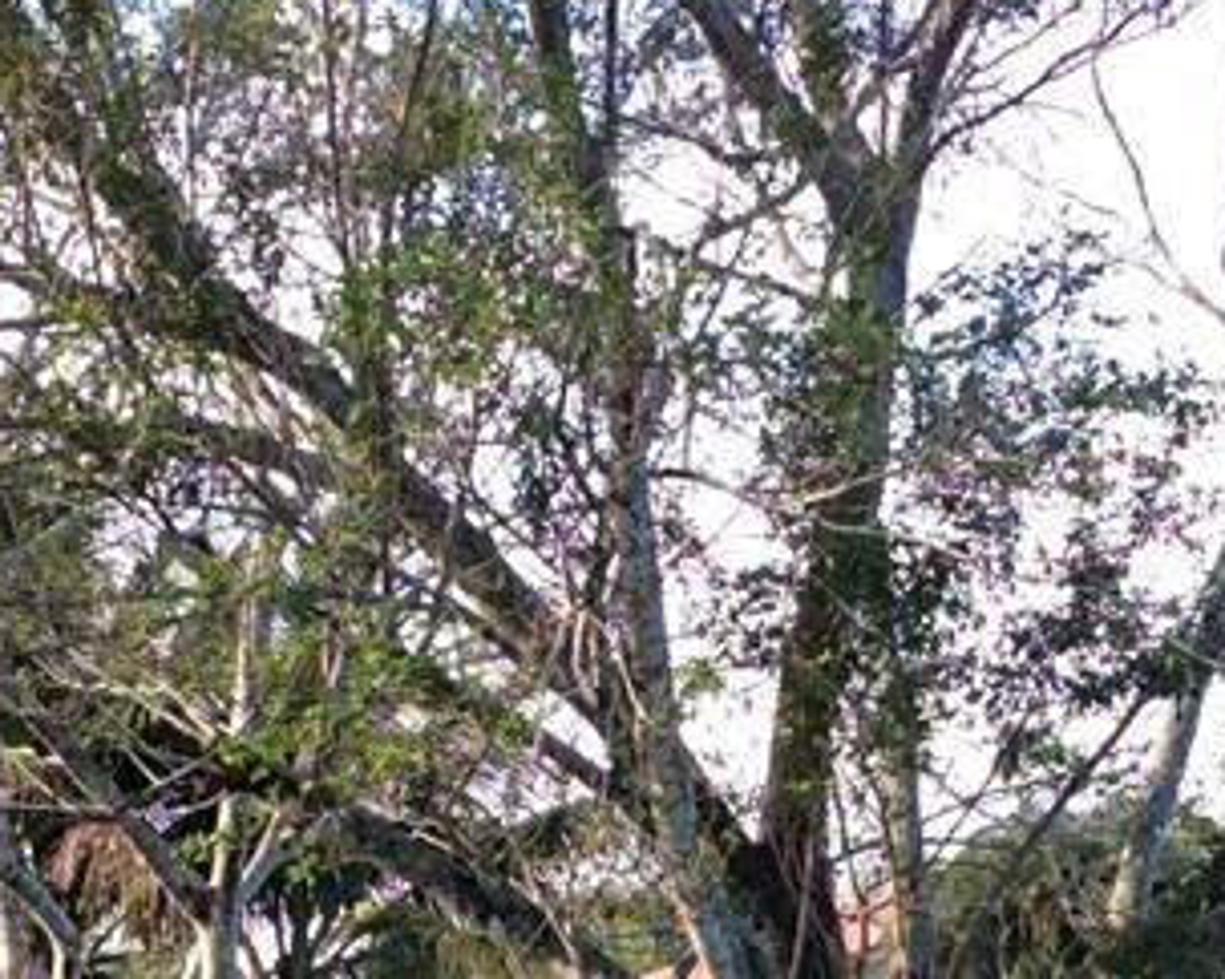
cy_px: 1169
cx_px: 602
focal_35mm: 109
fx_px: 3949
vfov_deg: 13.7
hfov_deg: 17.6
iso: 32
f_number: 2.4
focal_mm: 3.3
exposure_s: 1/213
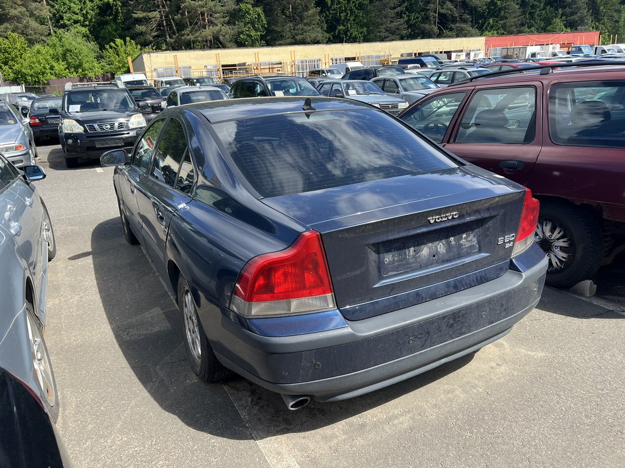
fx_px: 469
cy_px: 234
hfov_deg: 67.3
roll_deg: +4.9
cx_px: 312
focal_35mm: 26
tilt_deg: -18.3
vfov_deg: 53.1
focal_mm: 5.7
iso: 50
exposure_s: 1/1511
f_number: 1.5
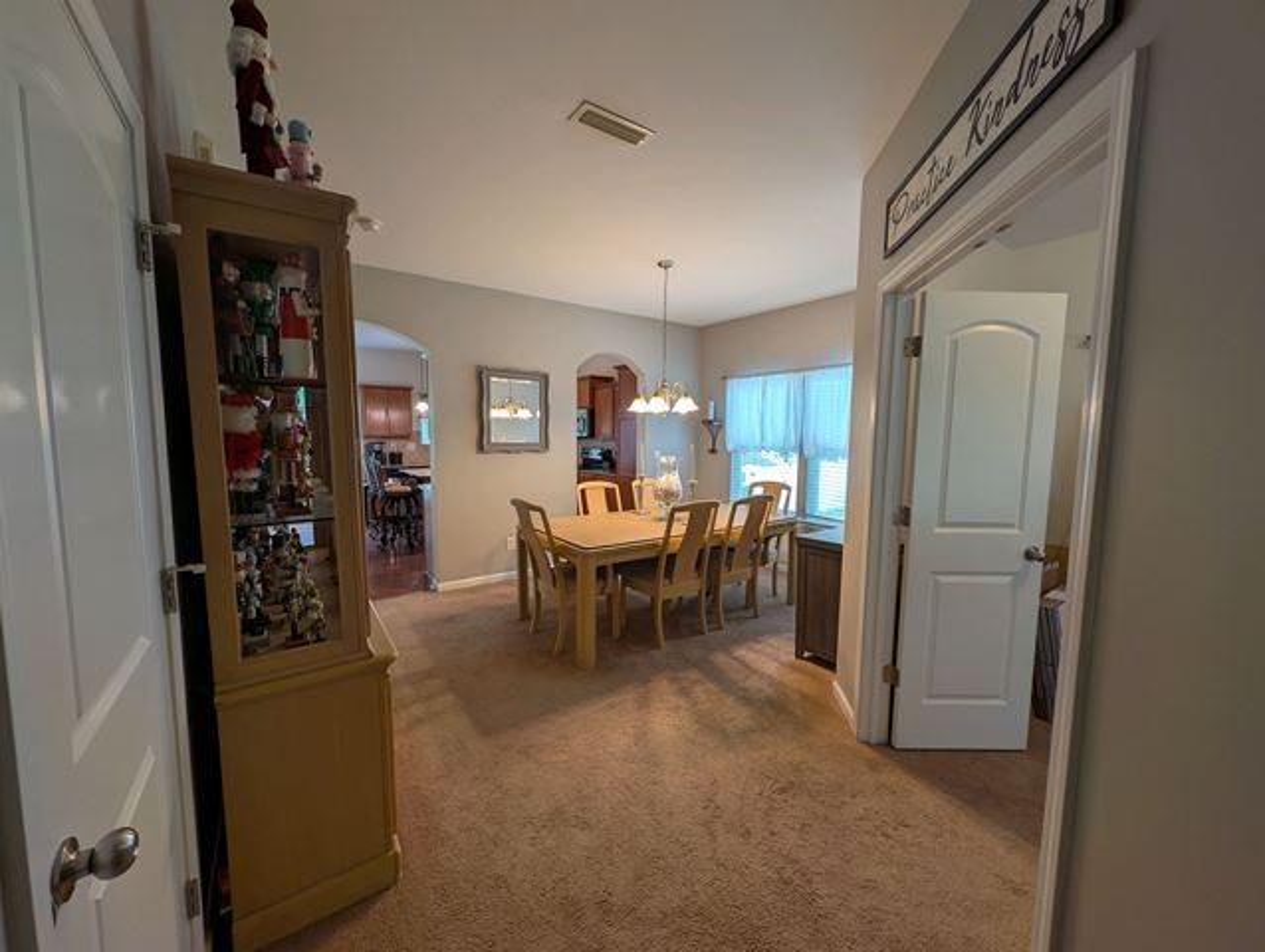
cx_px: 632
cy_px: 476
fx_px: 439
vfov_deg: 94.6
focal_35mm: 12
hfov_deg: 110.5
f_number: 1.7
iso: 59
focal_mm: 2.02
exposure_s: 1/60
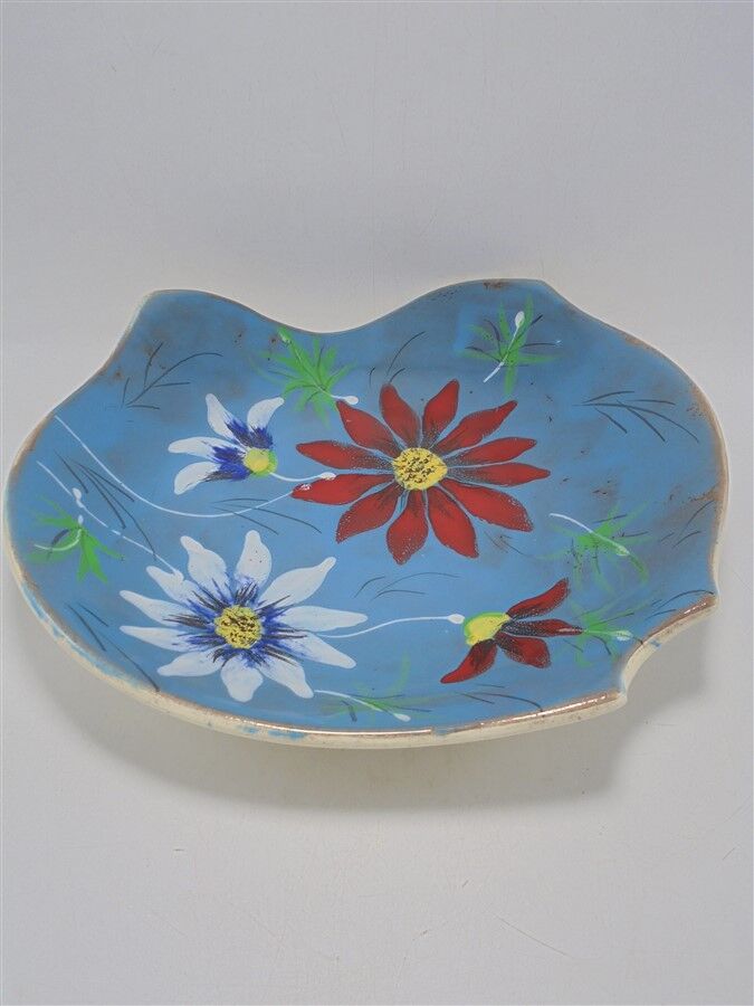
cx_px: 377
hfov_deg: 41.8
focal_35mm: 34
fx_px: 987
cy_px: 503
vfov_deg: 54.0
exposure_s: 1/60
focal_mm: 6.1
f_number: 4
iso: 100
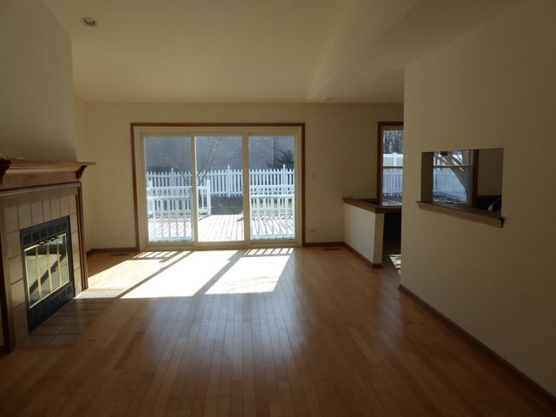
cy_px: 208
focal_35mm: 24
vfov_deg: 56.8
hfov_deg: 71.6
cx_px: 278
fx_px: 385
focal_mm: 4.3
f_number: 3.3
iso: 100
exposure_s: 1/250
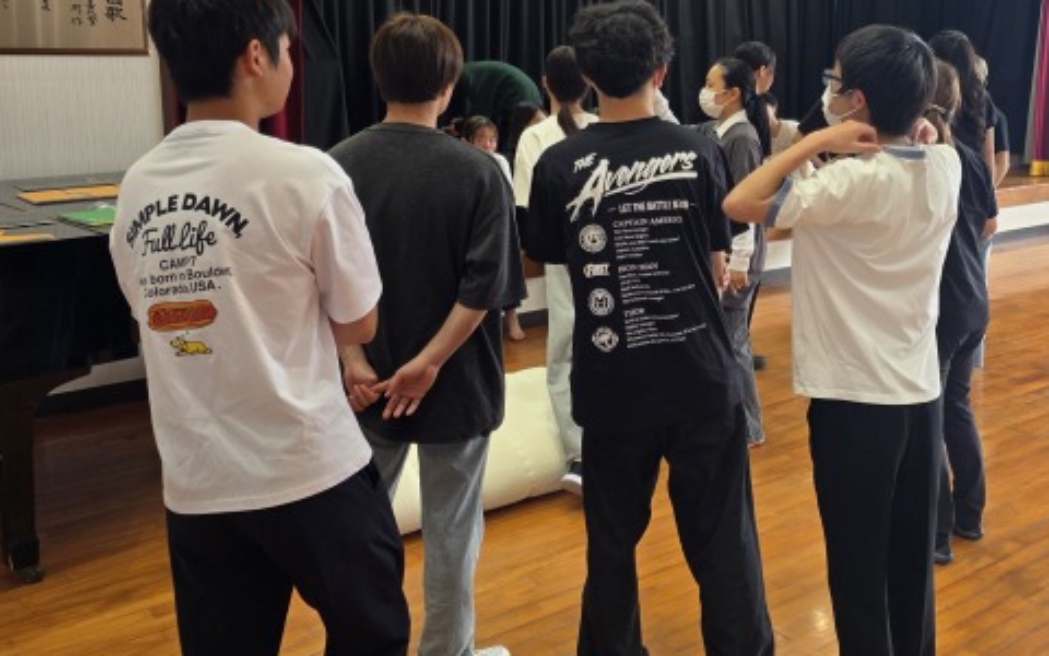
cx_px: 704
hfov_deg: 49.5
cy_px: 223
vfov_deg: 32.5
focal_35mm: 39
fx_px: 1115
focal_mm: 6.25
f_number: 1.7
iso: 25
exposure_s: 1/60
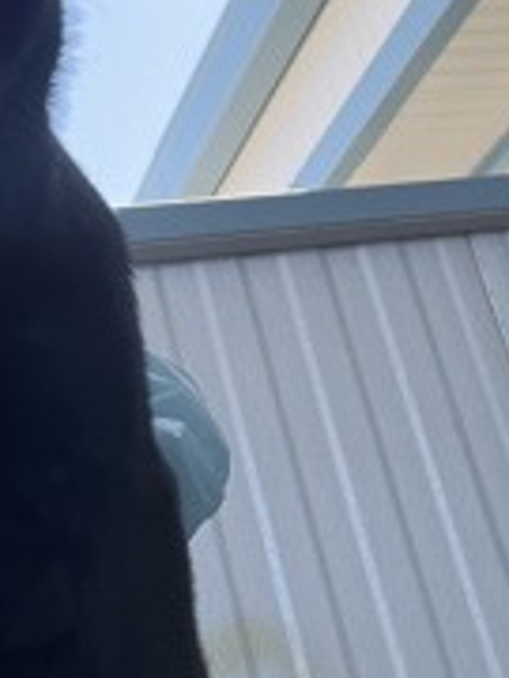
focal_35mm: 70
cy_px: 203
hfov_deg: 20.8
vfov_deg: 27.5
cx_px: 126
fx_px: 1372
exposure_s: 1/174
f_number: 2.2
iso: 25
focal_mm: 2.71
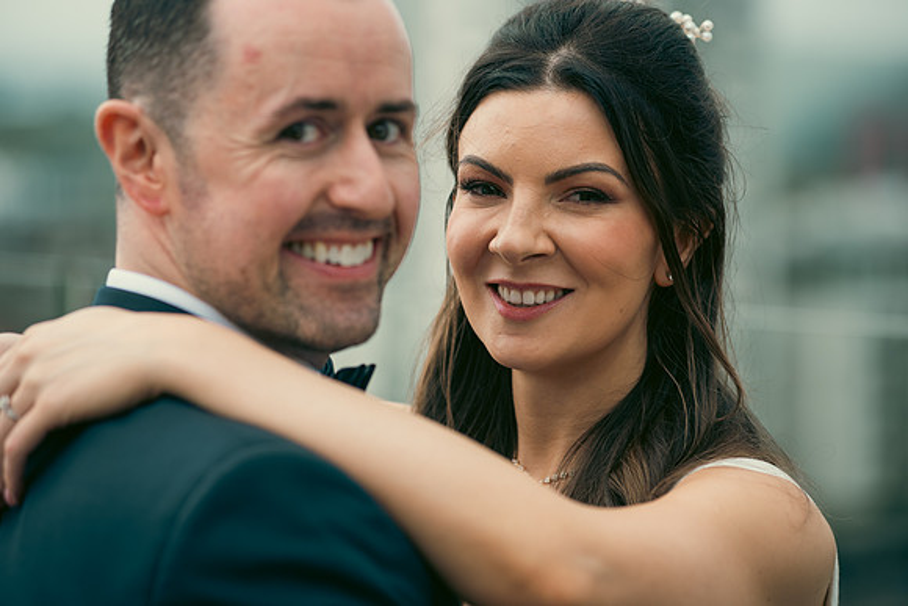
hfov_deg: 15.2
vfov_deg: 10.2
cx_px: 454
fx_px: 3406
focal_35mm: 135
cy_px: 303
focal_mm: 135
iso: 160
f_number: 3.5
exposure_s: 1/250
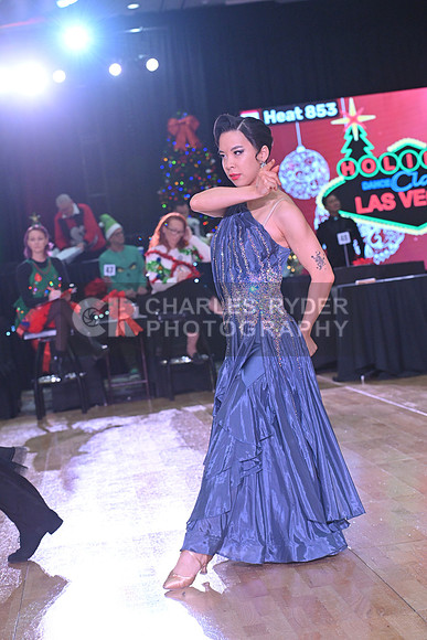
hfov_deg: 14.4
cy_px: 320
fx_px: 1689
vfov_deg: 21.5
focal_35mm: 95
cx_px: 214
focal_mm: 95
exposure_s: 1/400
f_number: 6.3
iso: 3200
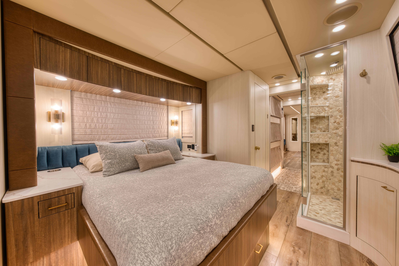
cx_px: 200
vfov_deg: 90.0
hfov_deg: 112.6
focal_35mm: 12
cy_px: 133
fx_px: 133
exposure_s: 1/2
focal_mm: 12
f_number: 8
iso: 100
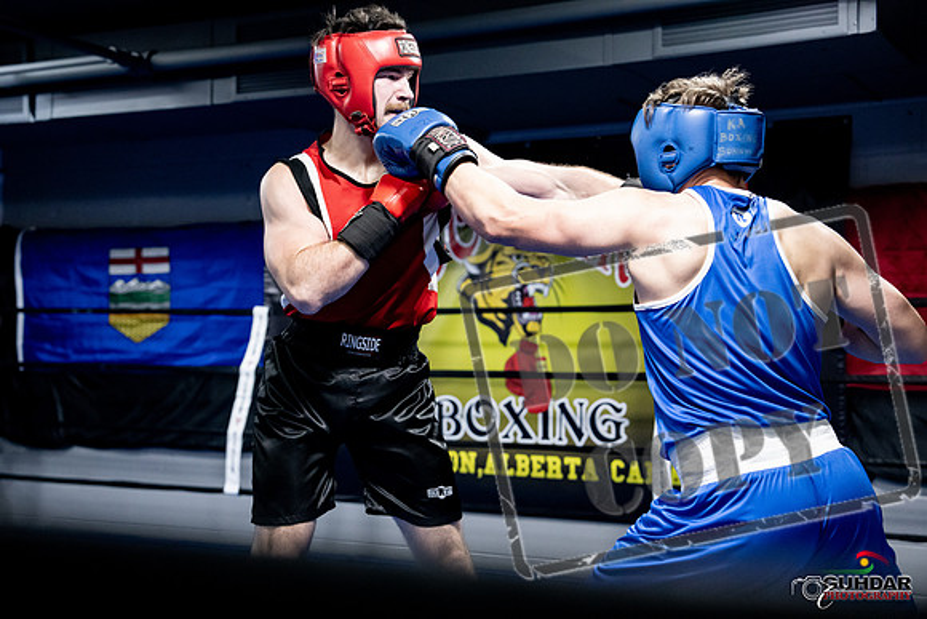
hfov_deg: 38.2
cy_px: 310
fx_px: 1339
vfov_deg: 26.0
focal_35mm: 52
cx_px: 464
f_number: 2.8
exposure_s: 1/1000
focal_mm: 52
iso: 8000
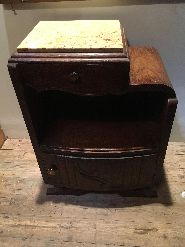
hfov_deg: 48.2
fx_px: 207
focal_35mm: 29
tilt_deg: -39.1
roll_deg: +3.2
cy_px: 124
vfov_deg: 61.7
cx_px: 92
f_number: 2.2
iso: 200
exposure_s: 1/20
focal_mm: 4.15
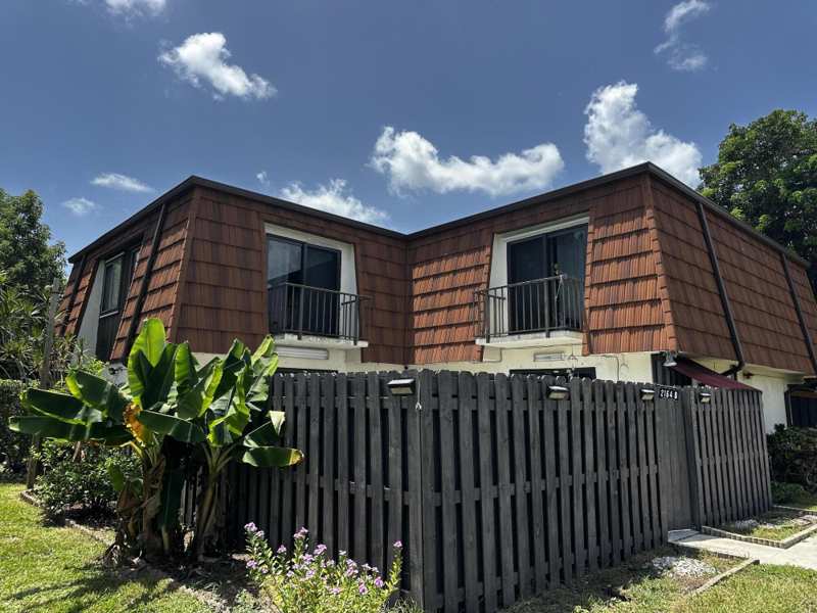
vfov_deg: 56.8
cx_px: 408
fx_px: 566
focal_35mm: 24
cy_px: 306
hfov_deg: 71.6
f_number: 1.78
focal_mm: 6.86
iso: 80
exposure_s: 1/3356
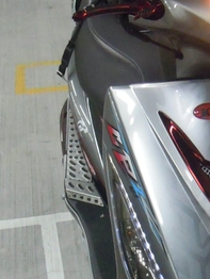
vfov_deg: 23.4
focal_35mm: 82
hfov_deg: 17.8
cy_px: 229
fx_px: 662
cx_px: 175
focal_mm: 5
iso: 800
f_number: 2.7
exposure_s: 1/60
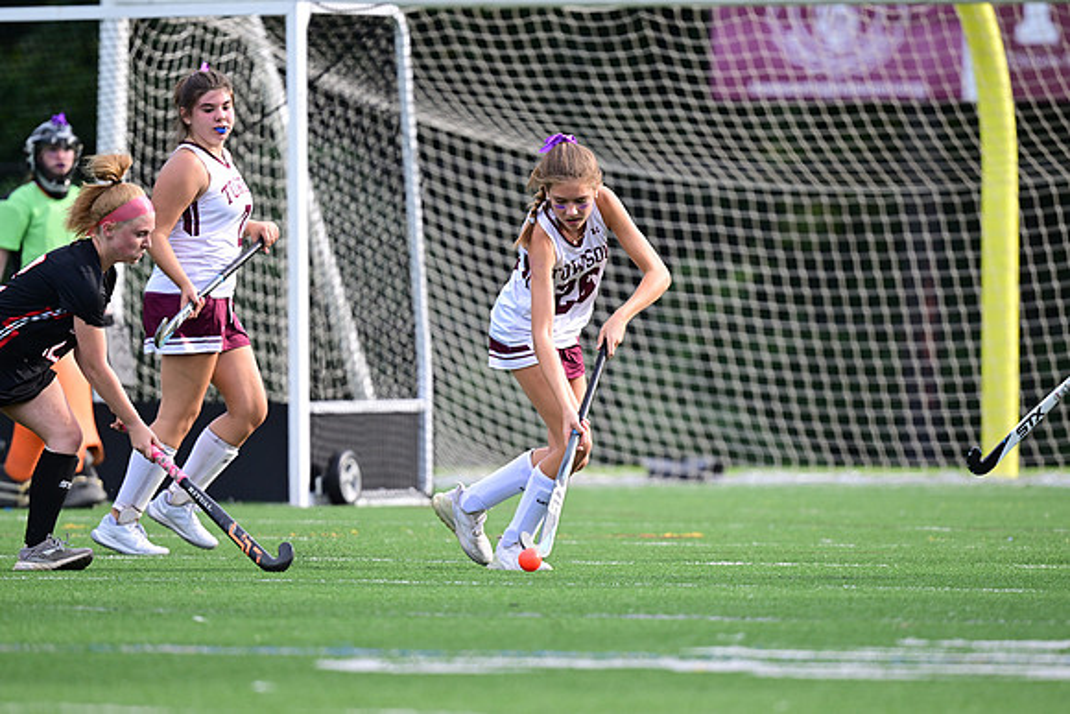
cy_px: 357
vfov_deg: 2.8
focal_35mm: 500
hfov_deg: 4.1
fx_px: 14864
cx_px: 535
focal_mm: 500
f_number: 5.6
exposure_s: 1/1600
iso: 1400
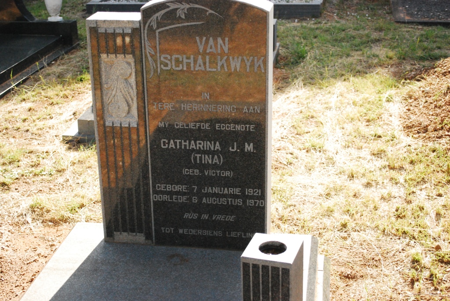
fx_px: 713
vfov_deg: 23.8
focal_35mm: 57
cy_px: 150
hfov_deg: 35.0
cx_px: 225
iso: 1600
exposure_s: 1/2000
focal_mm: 38
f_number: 5.3
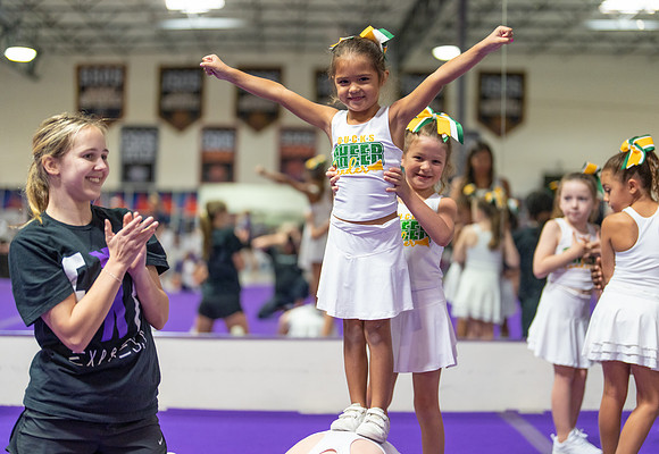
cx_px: 341
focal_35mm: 54
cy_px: 227
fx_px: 996
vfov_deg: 25.7
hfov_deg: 36.6
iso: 1600
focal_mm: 50
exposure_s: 1/640
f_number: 1.2
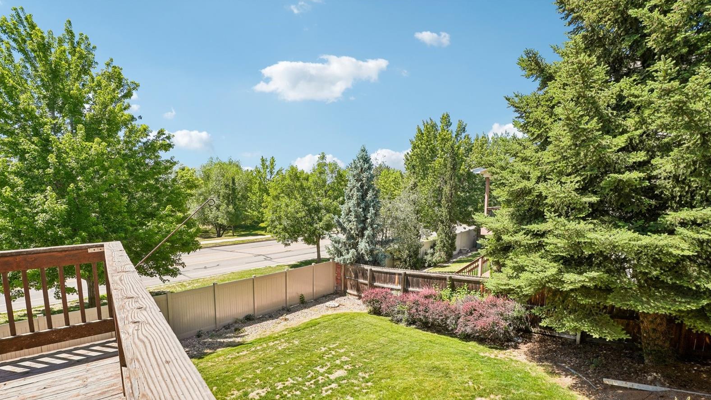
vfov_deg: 61.8
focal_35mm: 18
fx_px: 331
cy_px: 239
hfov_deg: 94.2
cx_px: 353
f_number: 8
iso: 100
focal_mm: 11
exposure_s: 1/250
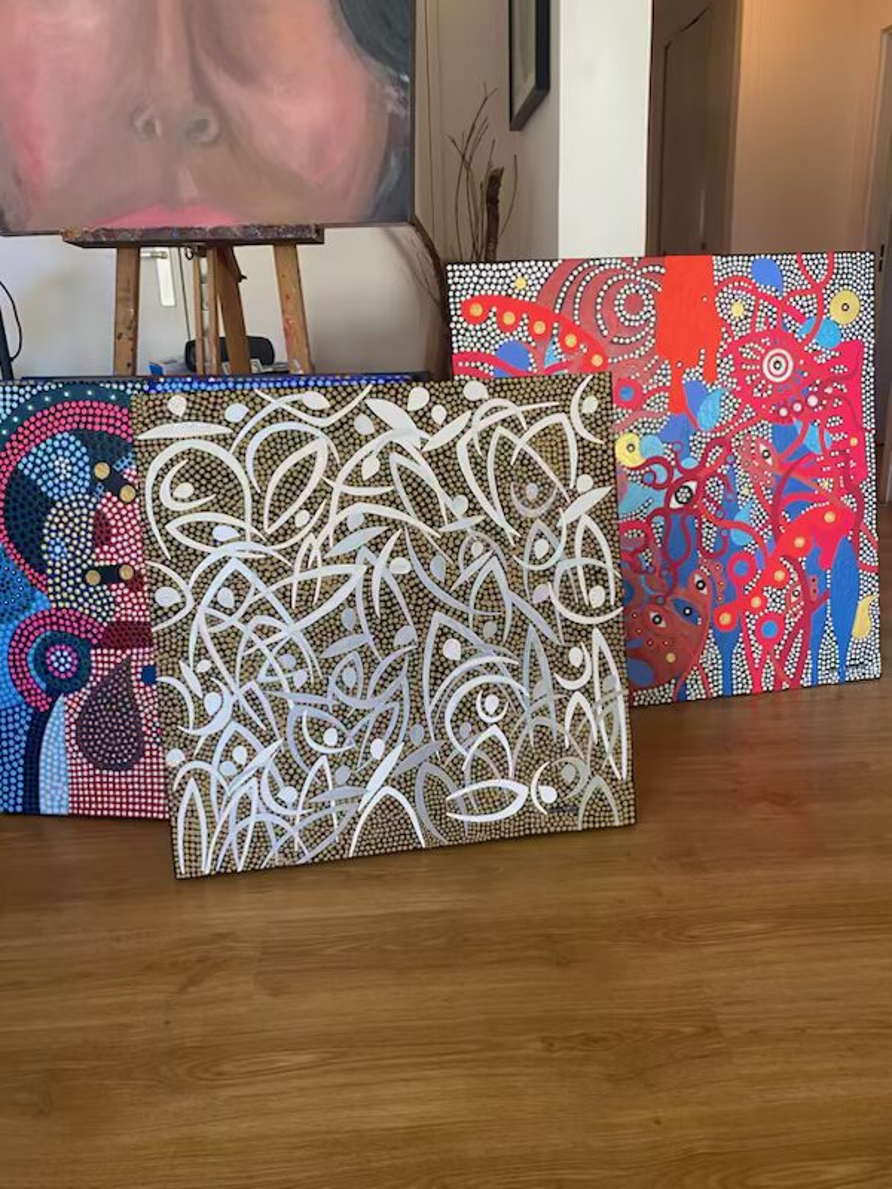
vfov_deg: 67.3
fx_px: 893
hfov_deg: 53.1
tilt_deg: -17.8
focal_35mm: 26
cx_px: 446
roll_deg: +2.6
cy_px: 594
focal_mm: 4.25
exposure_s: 1/95
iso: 125
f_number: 1.8
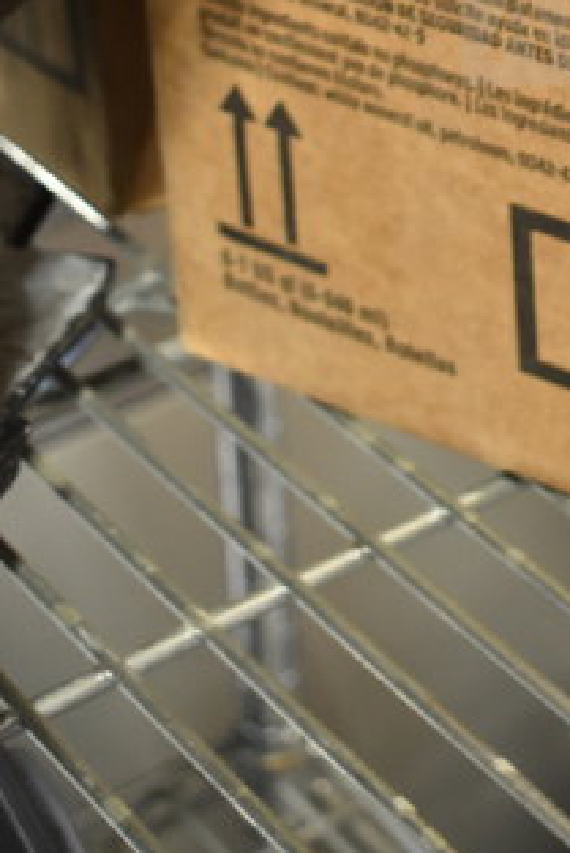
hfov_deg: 11.7
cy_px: -129
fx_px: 2704
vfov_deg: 17.2
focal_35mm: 114
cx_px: 766
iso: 1000
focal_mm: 26
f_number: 4
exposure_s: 1/40
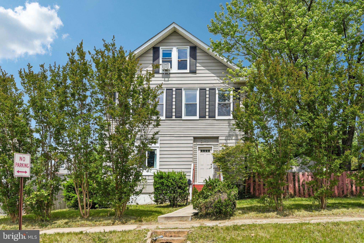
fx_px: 293
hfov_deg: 63.7
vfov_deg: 45.0
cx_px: 182
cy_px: 122
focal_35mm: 29
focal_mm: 29
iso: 400
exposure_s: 1/2000
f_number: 8
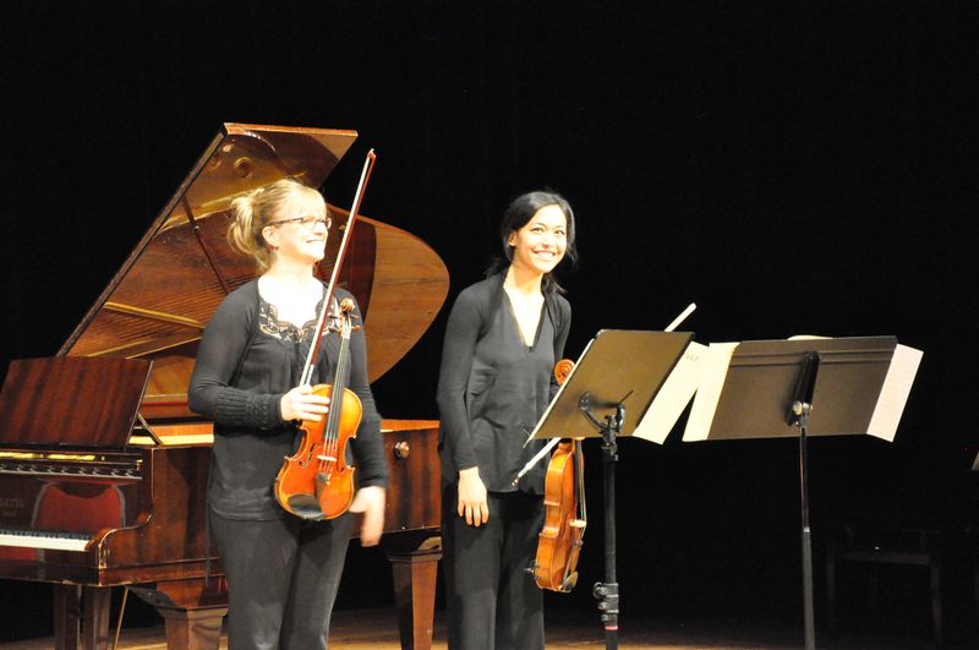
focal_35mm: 99
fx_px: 2688
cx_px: 490
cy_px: 325
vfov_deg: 13.8
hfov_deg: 20.6
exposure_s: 1/40
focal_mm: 66
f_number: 5.3
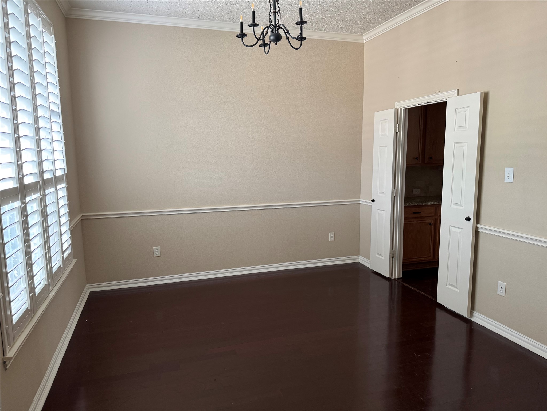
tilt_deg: -8.5
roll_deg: +0.3
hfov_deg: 71.6
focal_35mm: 24
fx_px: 379
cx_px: 274
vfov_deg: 56.8
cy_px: 206
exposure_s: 1/60
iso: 320
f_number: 1.78
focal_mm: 6.76
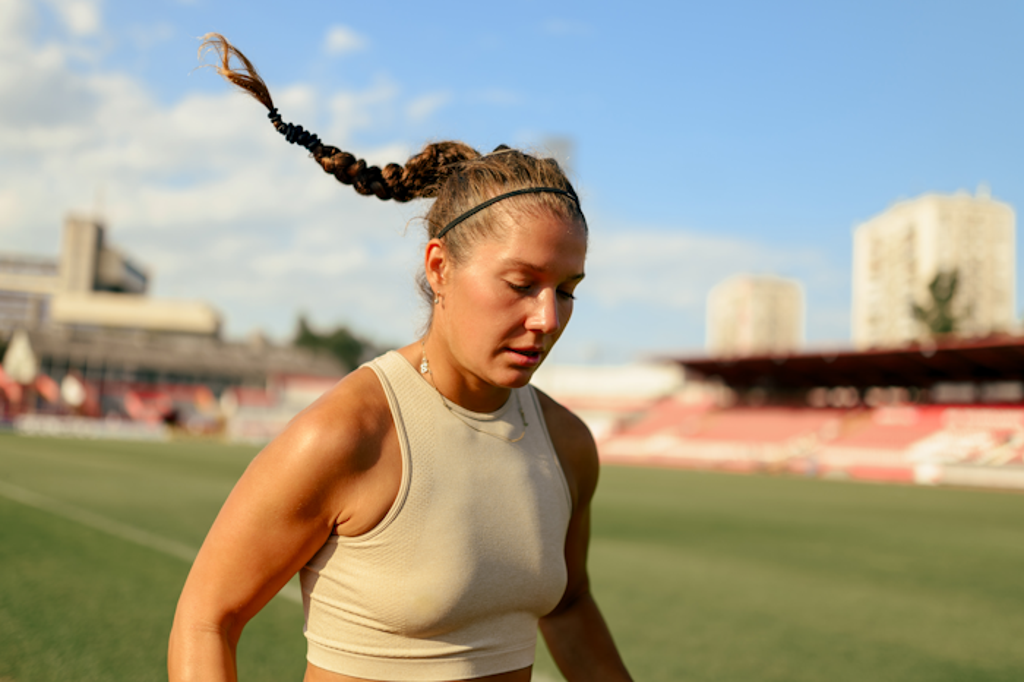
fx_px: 995
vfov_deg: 37.8
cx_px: 512
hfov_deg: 54.5
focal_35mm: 35
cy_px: 341
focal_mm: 35
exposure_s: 1/1600
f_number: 1.4
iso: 50
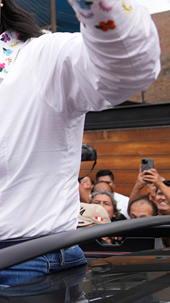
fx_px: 505
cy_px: 90
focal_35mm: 63
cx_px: -81
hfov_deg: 17.3
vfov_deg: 32.9
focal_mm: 24
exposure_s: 1/2000
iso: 400
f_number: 3.5
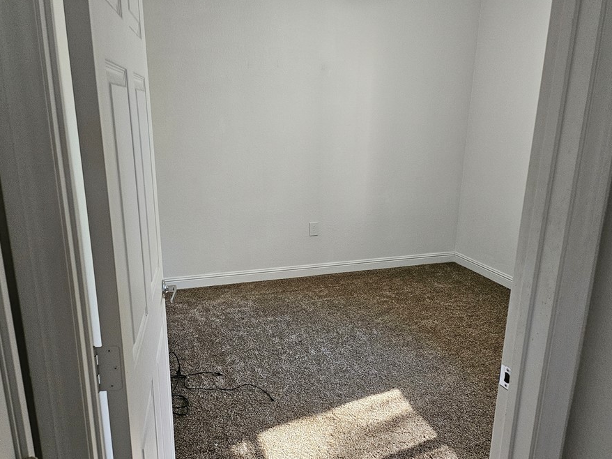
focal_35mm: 28
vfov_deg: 49.7
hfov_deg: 63.5
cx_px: 300
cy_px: 248
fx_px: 495
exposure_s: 1/120
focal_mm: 5
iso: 500
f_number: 1.8
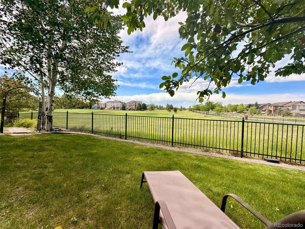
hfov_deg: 102.1
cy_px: 114
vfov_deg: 85.7
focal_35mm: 14
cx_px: 152
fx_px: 123
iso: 25
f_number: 2.2
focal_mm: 2.22
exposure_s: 1/770
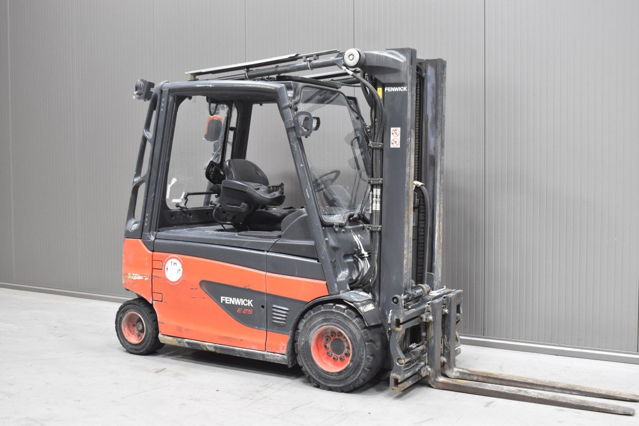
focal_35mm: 40
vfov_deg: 33.0
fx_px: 719
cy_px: 213
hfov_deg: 47.9
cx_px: 320
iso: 1600
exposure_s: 1/25
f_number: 5
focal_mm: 27
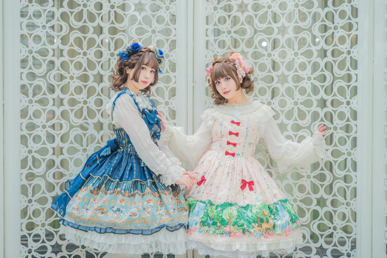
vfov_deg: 18.2
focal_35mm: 75
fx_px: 806
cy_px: 129
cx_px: 194
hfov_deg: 27.0
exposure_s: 1/200
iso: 400
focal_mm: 75
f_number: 3.5
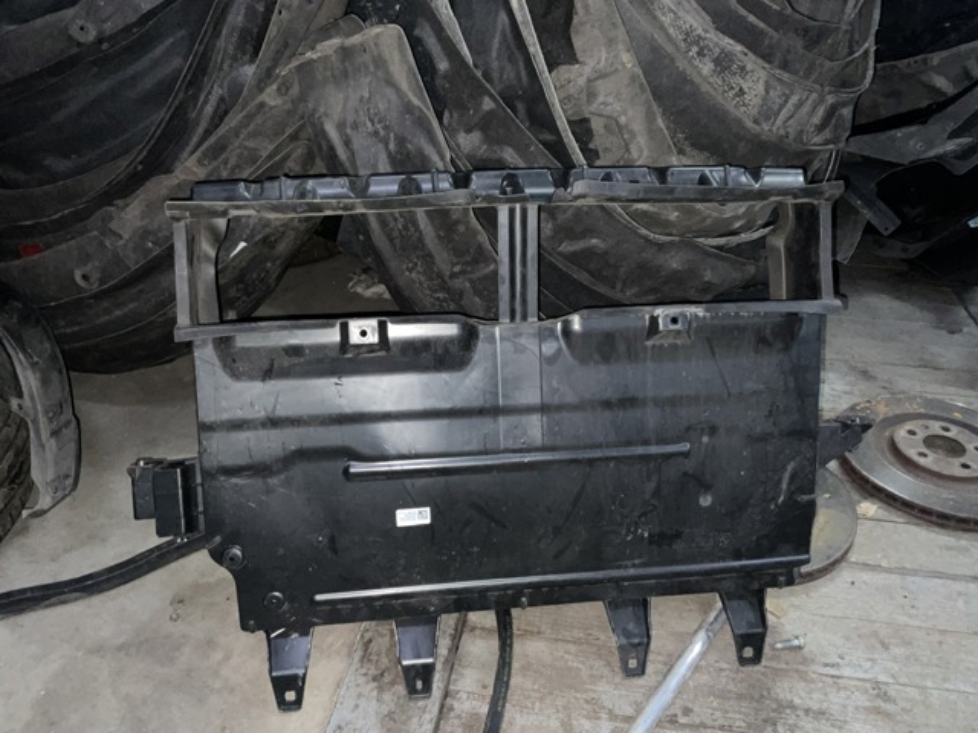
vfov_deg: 48.2
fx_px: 819
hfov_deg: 61.7
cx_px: 489
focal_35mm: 29
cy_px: 366
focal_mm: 3
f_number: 1.8
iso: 125
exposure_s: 1/18
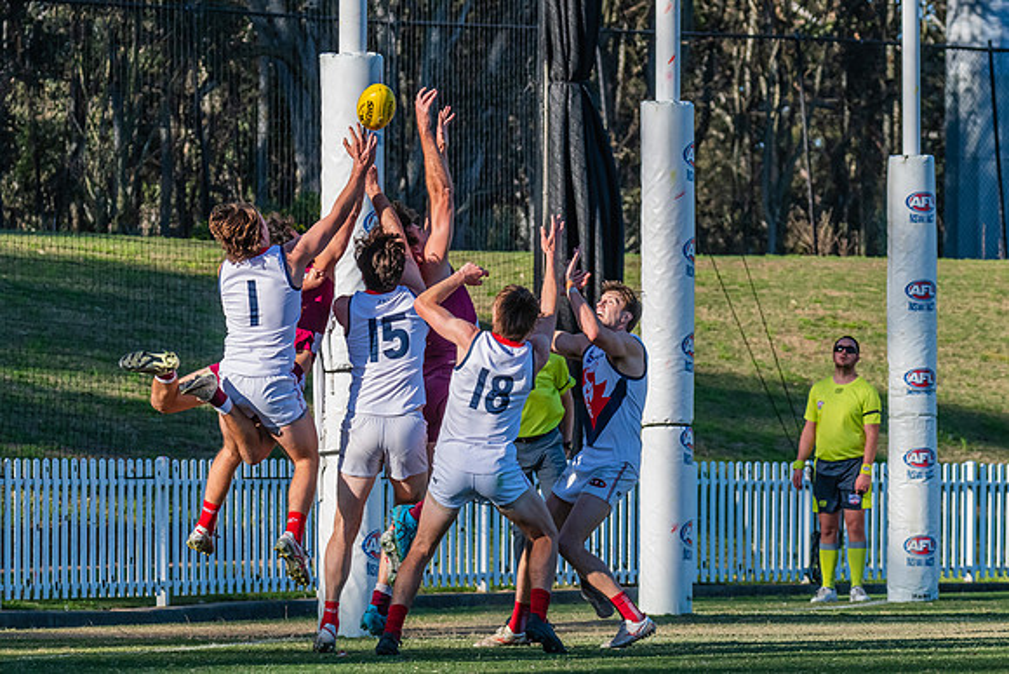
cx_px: 428
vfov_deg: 4.6
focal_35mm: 301
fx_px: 8431
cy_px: 272
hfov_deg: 6.8
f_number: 9
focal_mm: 195
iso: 800
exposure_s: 1/2000
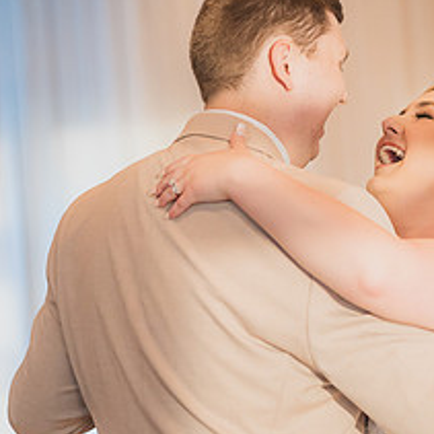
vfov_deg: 14.9
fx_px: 1660
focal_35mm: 117
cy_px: 207
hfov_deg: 14.8
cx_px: 346
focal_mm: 50
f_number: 1.4
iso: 1250
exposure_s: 1/1600
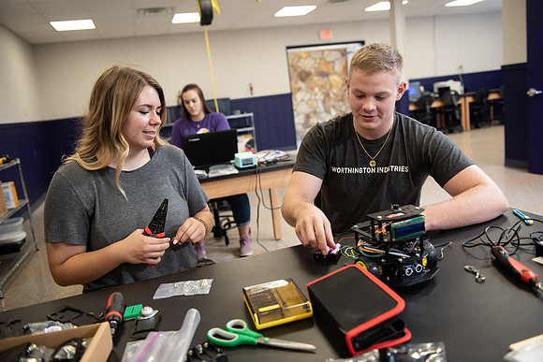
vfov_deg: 45.0
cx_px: 272
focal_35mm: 29
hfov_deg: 63.6
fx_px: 437
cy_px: 181
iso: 800
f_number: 3.2
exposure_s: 1/160
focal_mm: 29
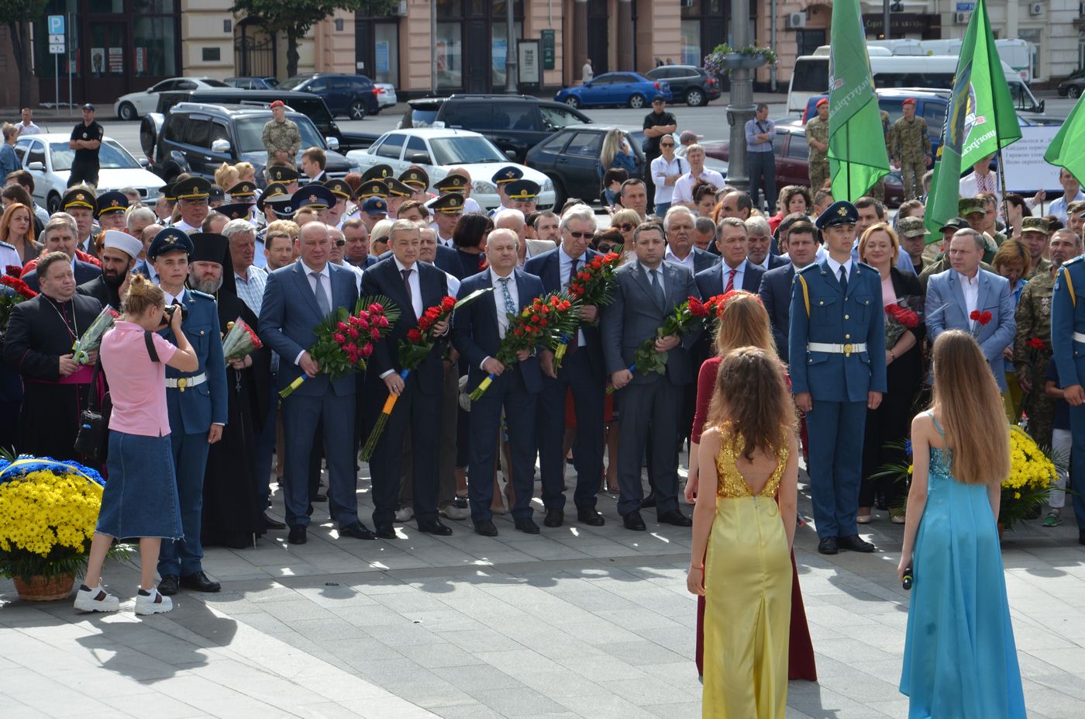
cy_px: 360
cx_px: 542
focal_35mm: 112
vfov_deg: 12.1
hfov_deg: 18.2
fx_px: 3383
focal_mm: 75
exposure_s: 1/400
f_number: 9
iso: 250
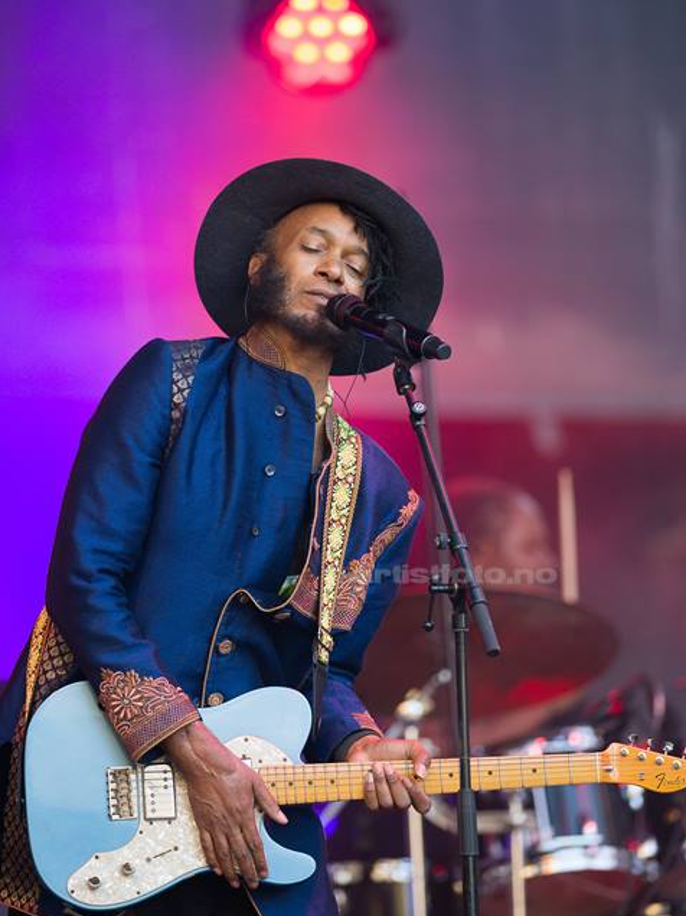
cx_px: 344
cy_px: 470
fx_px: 8643
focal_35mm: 327
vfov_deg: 6.1
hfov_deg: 4.5
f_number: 2.8
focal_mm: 300
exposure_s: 1/1000
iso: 1250
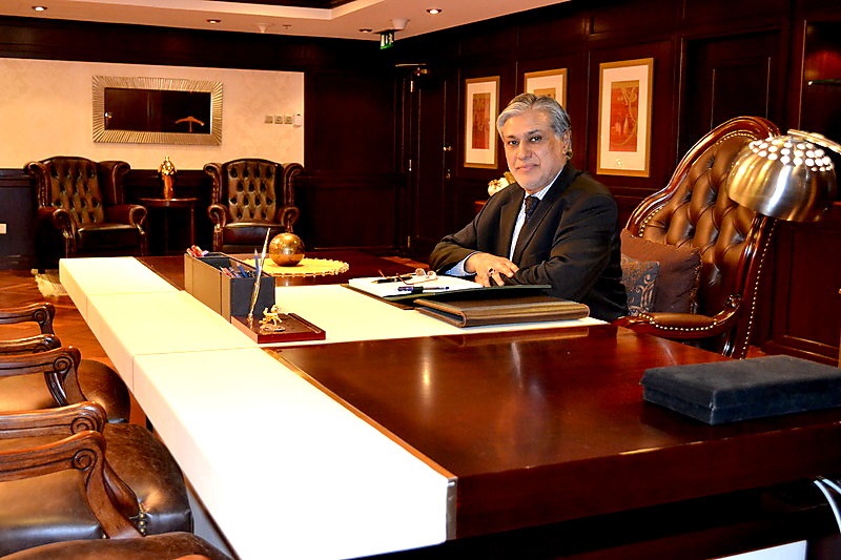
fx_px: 911
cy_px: 280
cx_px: 420
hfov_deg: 49.6
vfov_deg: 34.2
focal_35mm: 39
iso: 2500
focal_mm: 26
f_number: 4.2
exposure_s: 1/60
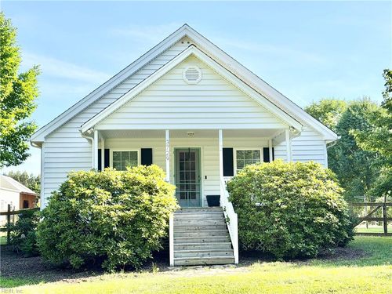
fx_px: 544
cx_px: 196
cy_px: 147
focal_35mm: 48
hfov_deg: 39.7
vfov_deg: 30.3
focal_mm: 6.76
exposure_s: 1/1883
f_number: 1.78
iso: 64
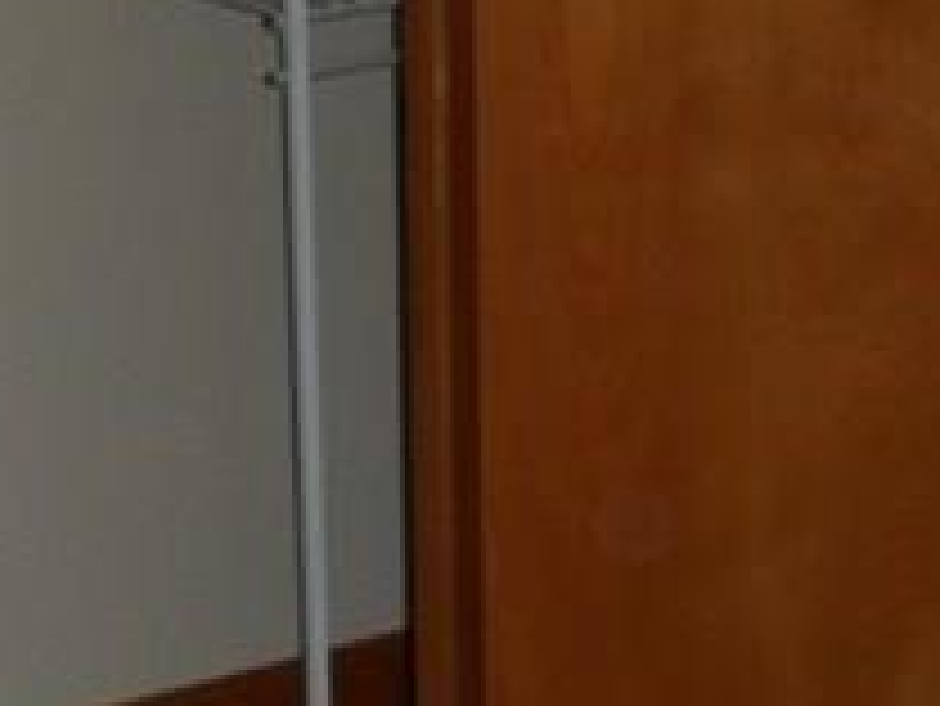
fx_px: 4782
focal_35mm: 176
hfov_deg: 11.2
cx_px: 247
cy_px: -477
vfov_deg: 8.2
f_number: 3.8
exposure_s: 1/45
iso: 120
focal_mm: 6.6
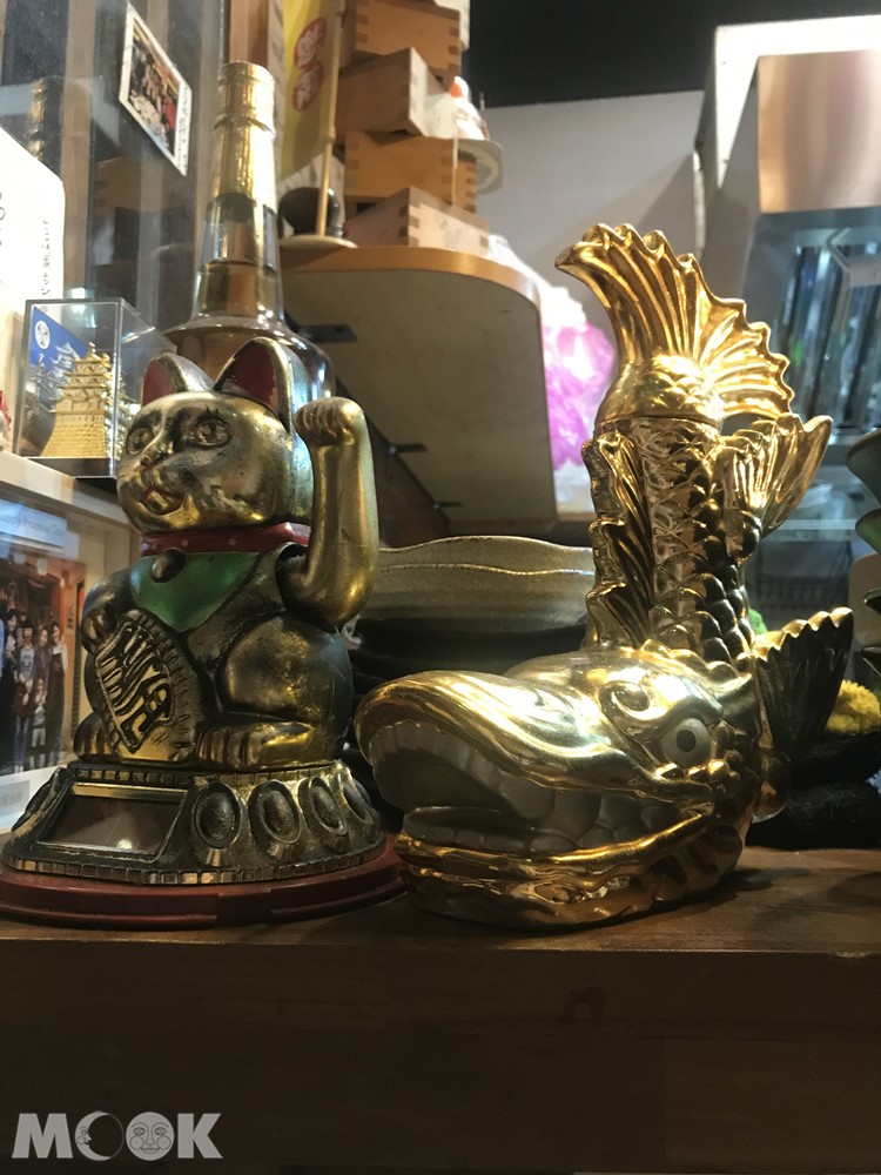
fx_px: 950
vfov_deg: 63.4
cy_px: 588
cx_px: 440
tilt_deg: +5.8
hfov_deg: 49.7
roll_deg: +0.2
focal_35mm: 28
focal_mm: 3.99
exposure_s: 1/15
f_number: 1.8
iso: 100
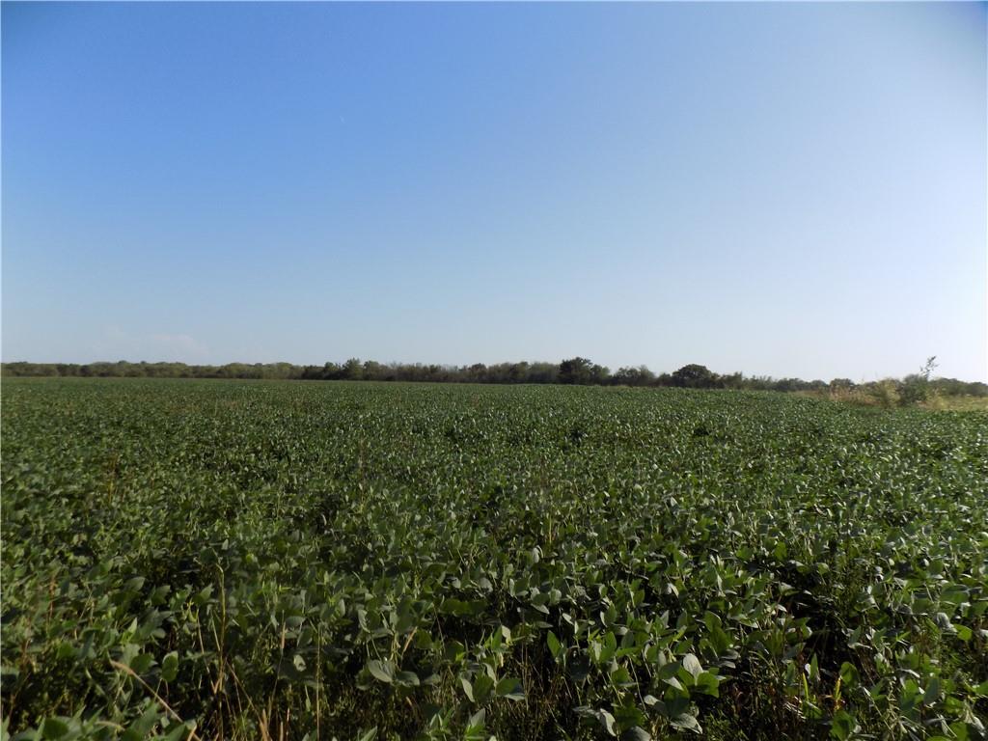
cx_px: 494
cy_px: 370
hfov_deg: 73.9
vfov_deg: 58.9
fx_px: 656
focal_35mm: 23
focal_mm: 4
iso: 80
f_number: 3.1
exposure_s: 1/1000
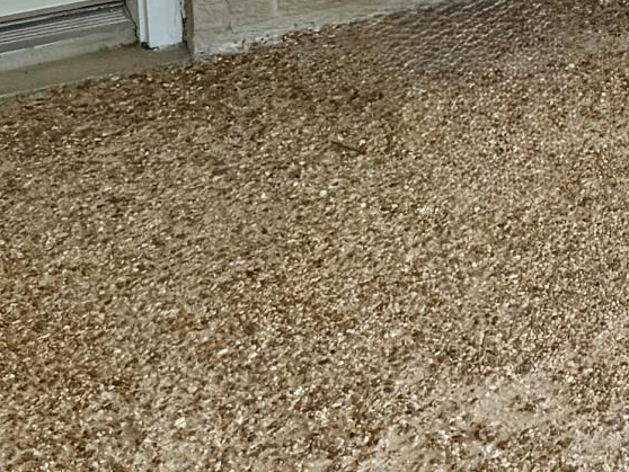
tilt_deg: -3.3
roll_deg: +2.3
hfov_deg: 13.8
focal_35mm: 129
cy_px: -645
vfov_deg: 10.1
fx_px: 2345
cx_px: 1084
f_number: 1.78
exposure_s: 1/164
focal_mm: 6.76
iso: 80
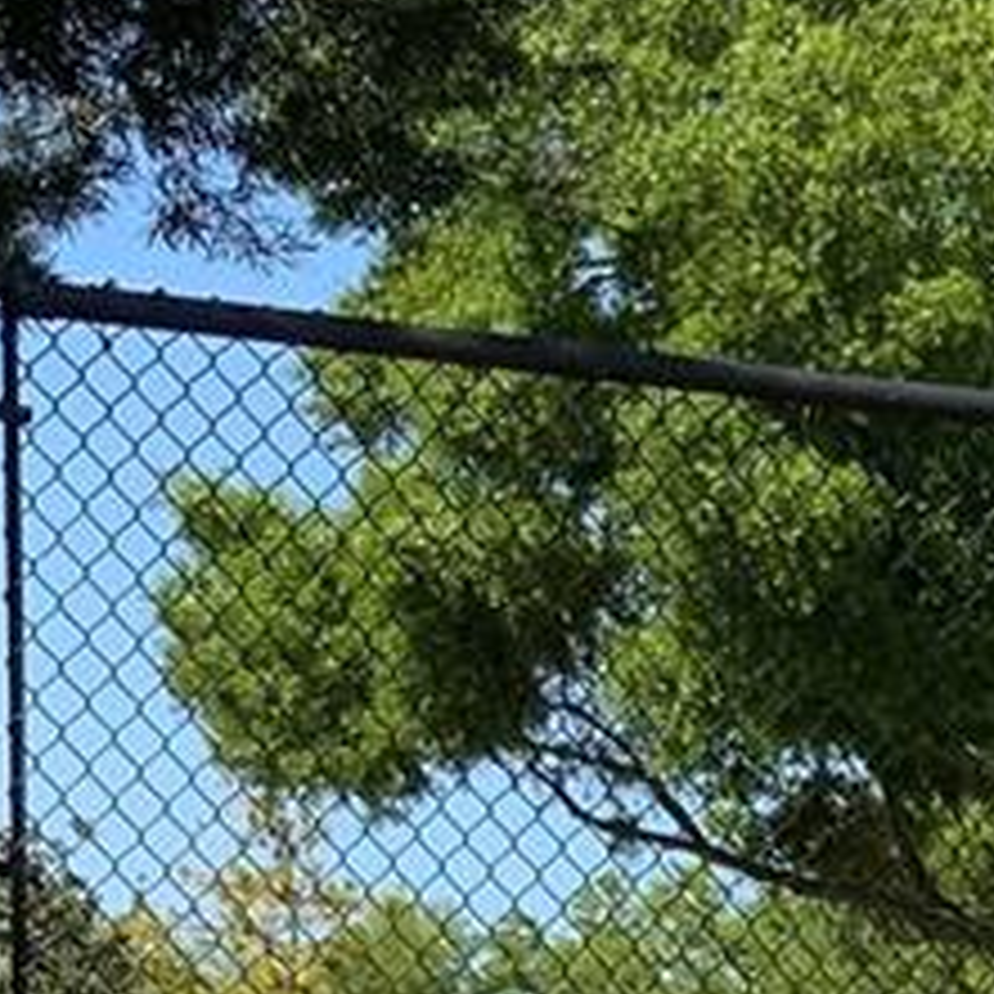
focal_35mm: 139
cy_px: 2055
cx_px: 1453
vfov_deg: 11.2
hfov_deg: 12.0
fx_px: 4516
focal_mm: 3
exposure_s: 1/1311
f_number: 1.8
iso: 16
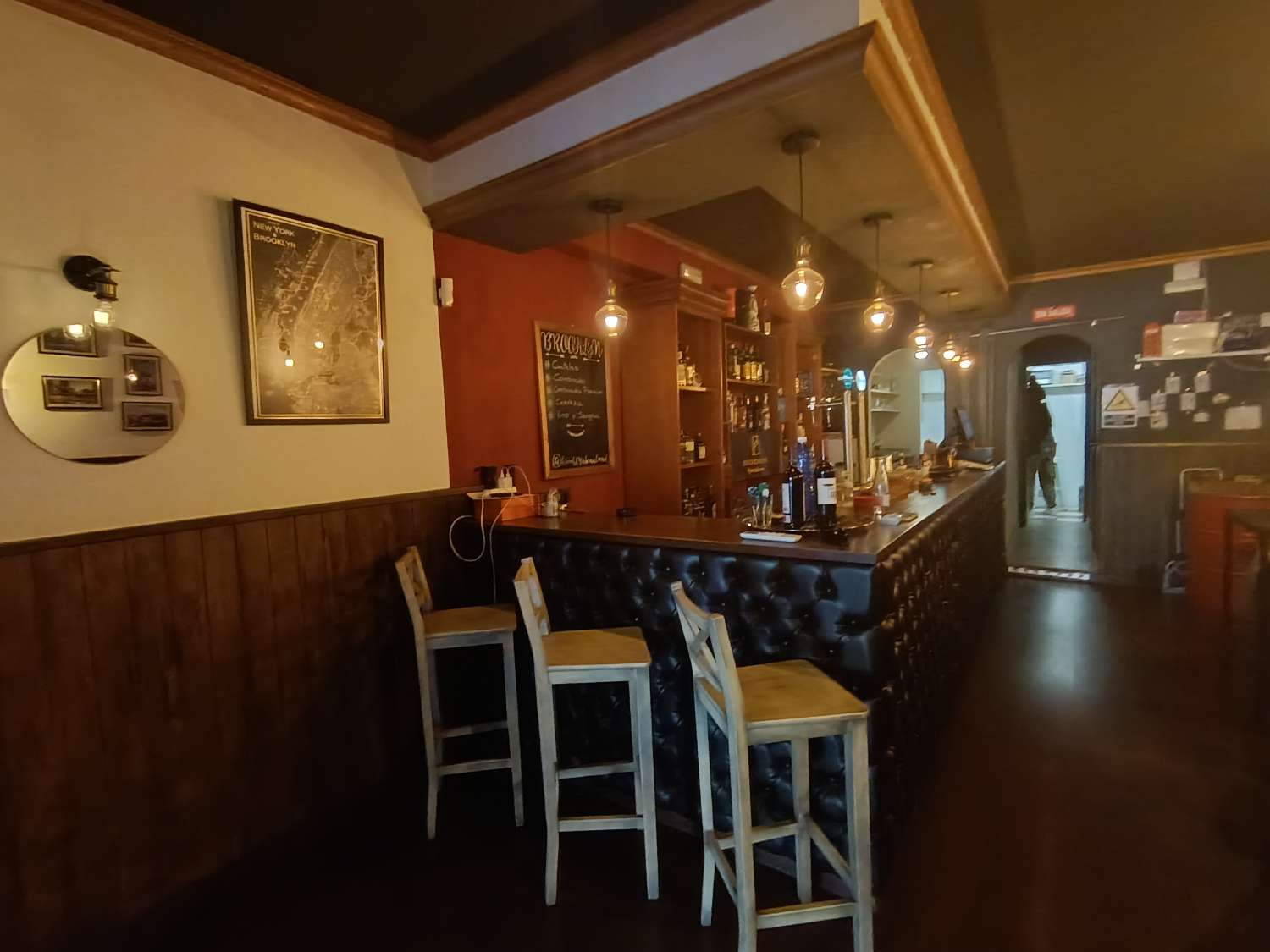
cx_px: 635
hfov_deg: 91.0
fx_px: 624
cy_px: 476
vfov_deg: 74.7
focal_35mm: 17
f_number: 2.2
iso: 1533
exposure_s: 1/20
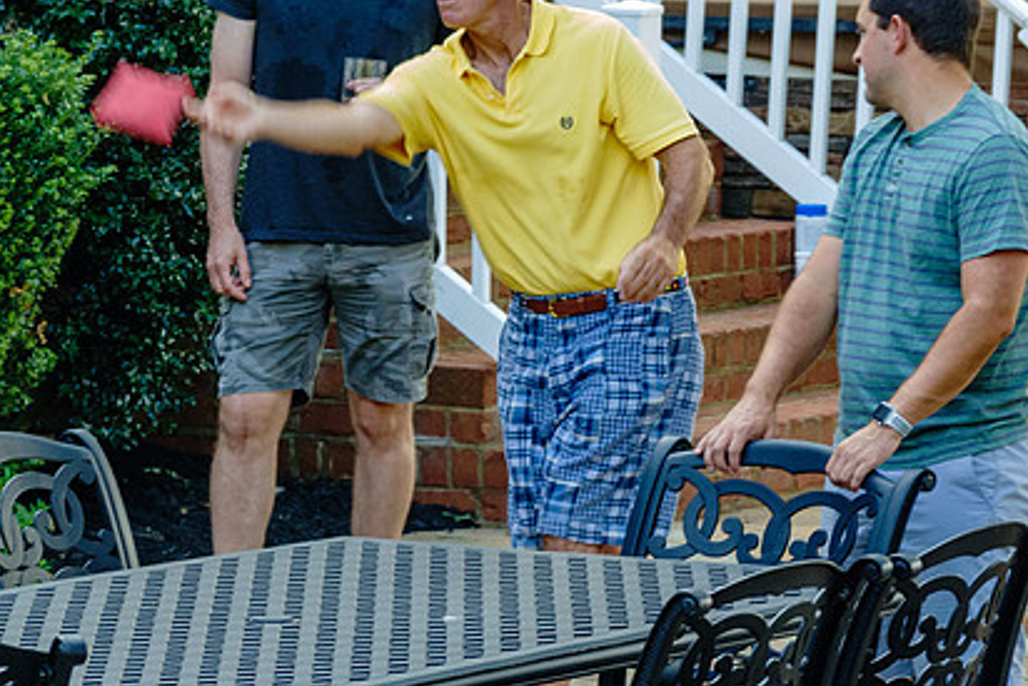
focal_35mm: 359
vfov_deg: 3.8
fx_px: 10254
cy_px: 215
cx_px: 504
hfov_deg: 5.7
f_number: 4
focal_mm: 81.1
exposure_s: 1/125
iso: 640
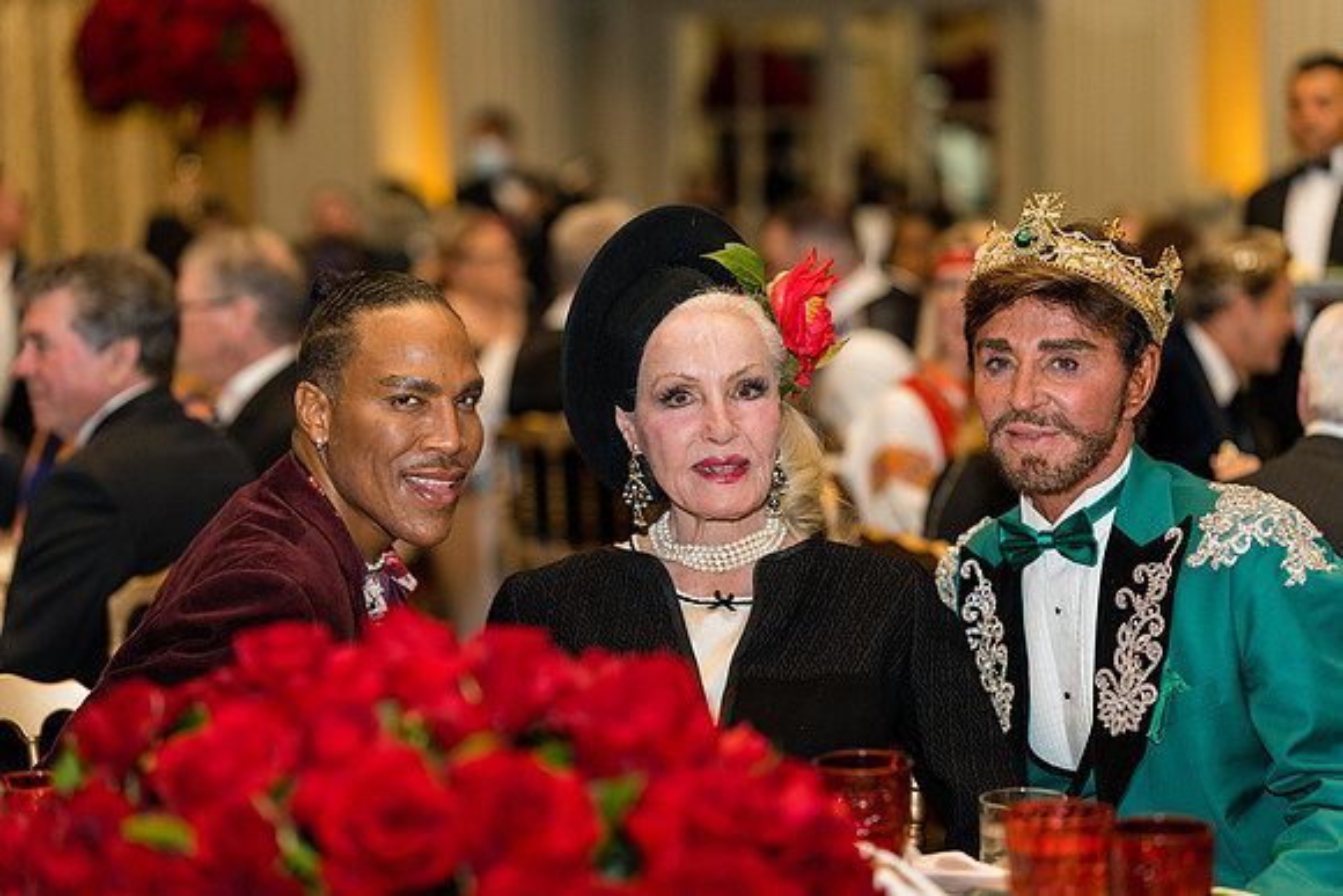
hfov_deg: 23.9
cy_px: 448
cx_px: 672
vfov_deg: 16.1
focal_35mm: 85
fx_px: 3172
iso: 1000
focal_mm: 85
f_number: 2
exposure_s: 1/200
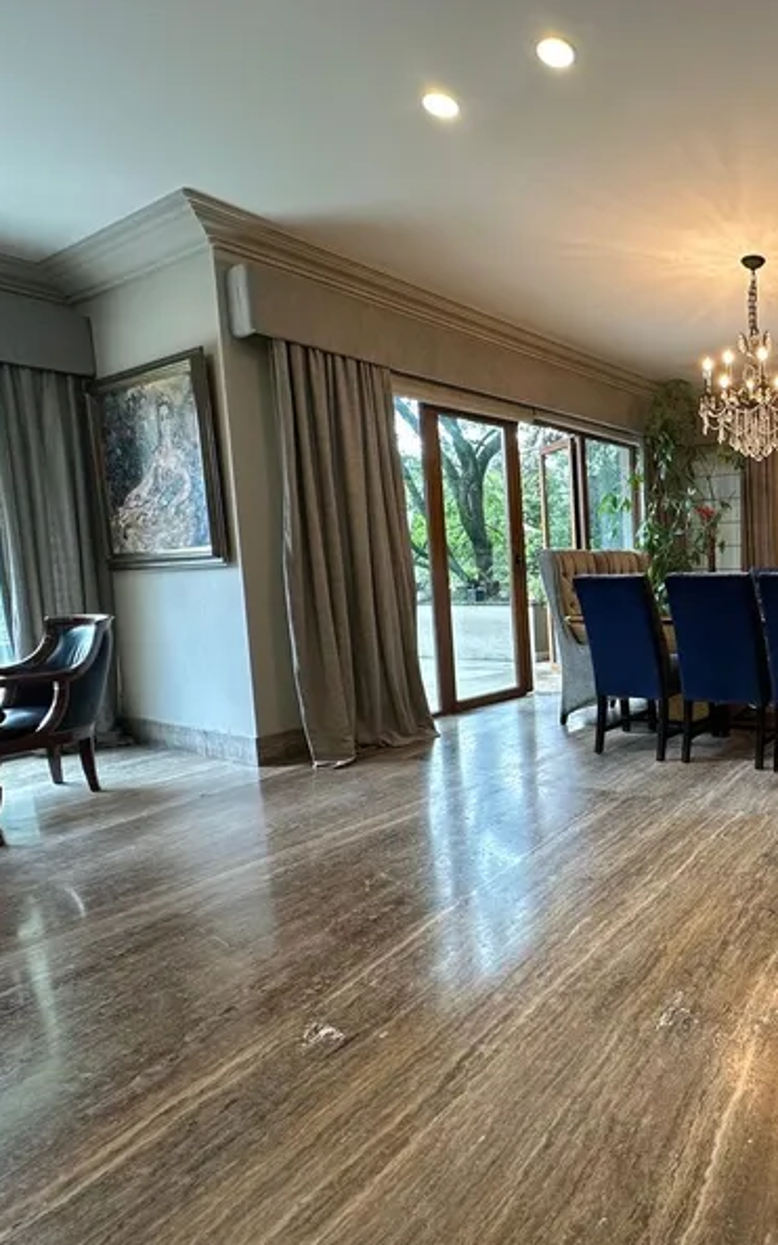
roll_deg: +1.5
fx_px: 679
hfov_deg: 49.3
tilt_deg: -4.5
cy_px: 622
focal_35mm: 20
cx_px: 770
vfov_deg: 85.1
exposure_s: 1/60
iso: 160
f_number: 2.2
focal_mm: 2.22
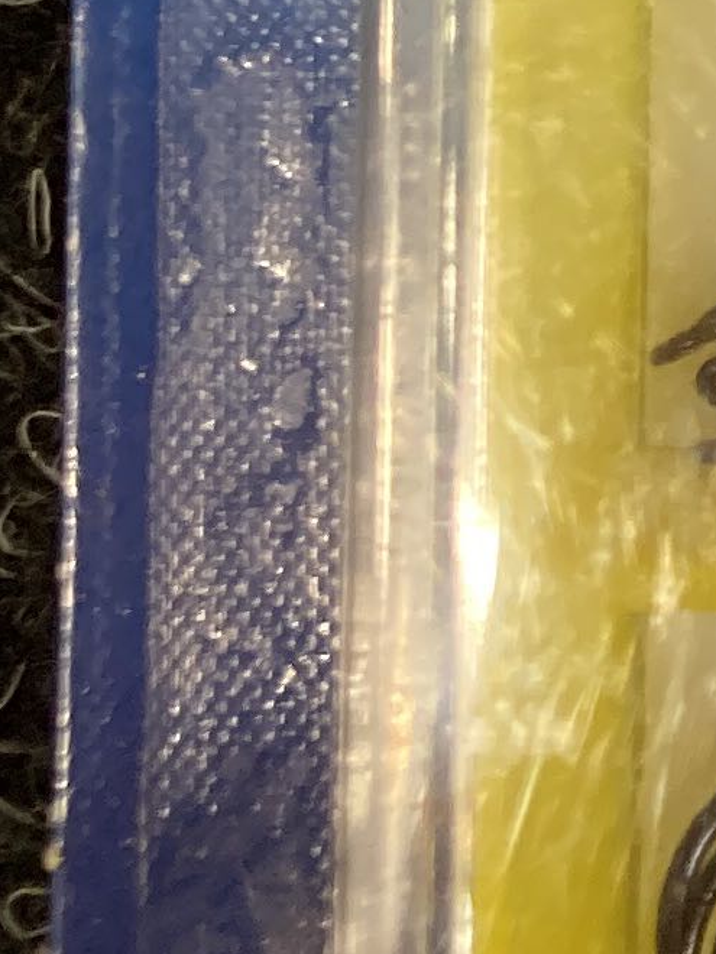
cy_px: -873
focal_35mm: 171
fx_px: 4716
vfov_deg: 10.7
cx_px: 1791
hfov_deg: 8.0
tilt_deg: -87.1
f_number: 1.8
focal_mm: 3.99
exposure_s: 1/70
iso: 80
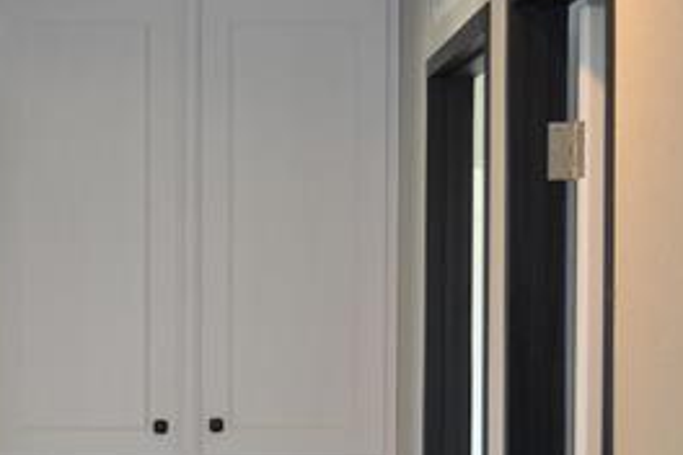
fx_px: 2314
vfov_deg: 11.1
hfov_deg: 16.8
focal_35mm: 122
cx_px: 256
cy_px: 471
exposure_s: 1/60
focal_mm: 28
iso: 400
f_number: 4
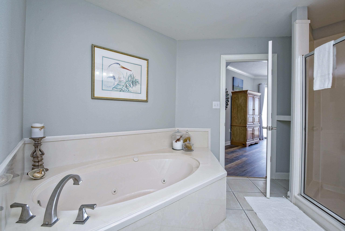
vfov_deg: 77.4
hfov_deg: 100.4
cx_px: 172
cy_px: 116
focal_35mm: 15
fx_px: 144
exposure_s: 1/8
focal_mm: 15
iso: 400
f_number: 16
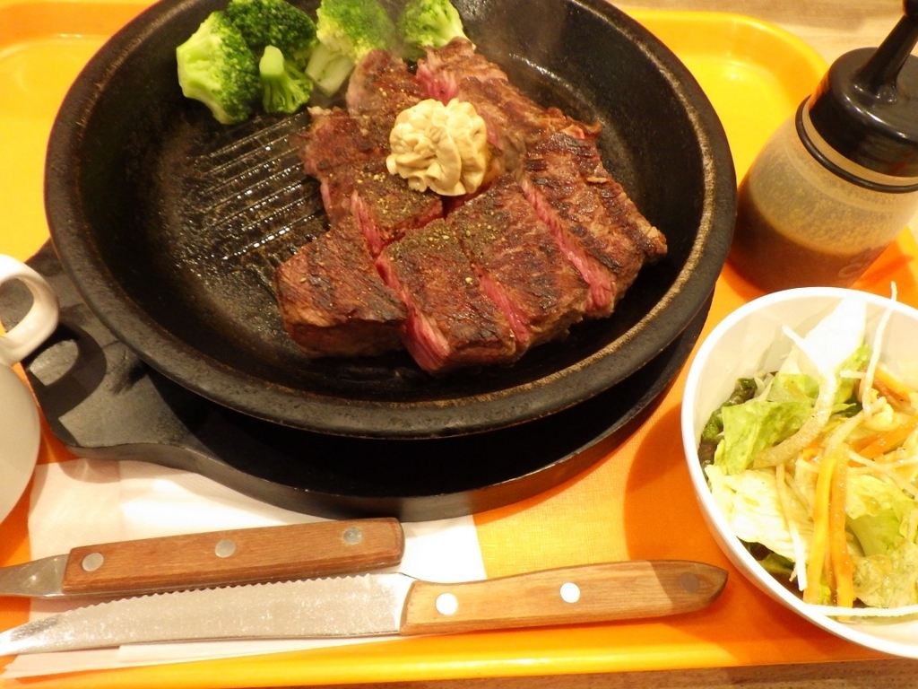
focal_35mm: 28
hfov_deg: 63.4
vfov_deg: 49.7
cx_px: 459
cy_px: 344
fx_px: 743
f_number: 3.5
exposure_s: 1/45
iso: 800
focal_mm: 5
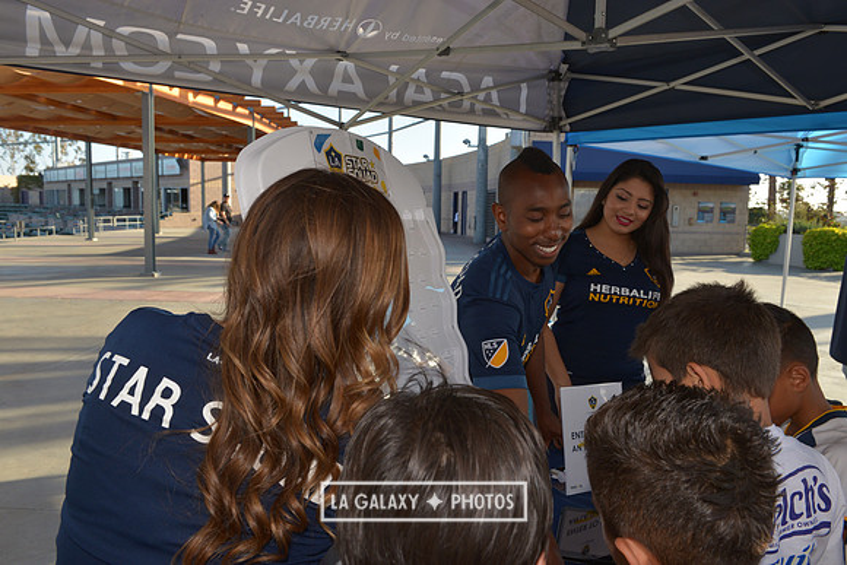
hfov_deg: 63.6
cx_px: 424
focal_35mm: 29
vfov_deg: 45.0
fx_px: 682
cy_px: 282
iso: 400
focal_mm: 29
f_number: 10
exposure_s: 1/250
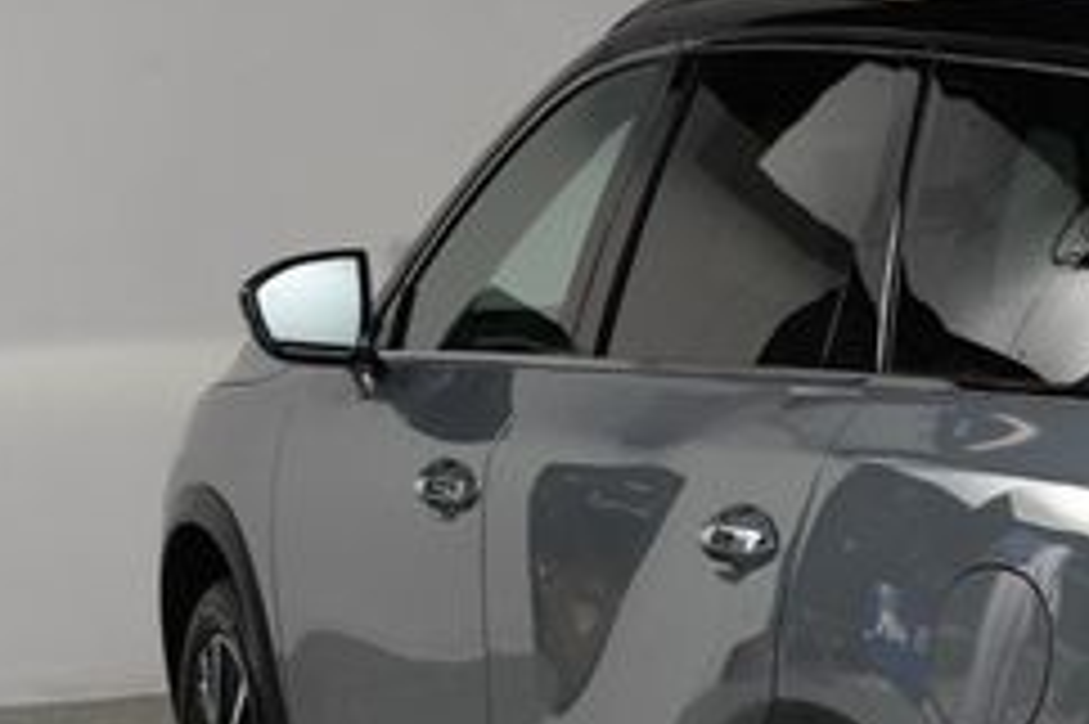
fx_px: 3597
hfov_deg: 16.4
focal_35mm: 119
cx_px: 1386
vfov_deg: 11.4
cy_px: 684
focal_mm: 30
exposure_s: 1/125
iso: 100
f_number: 11
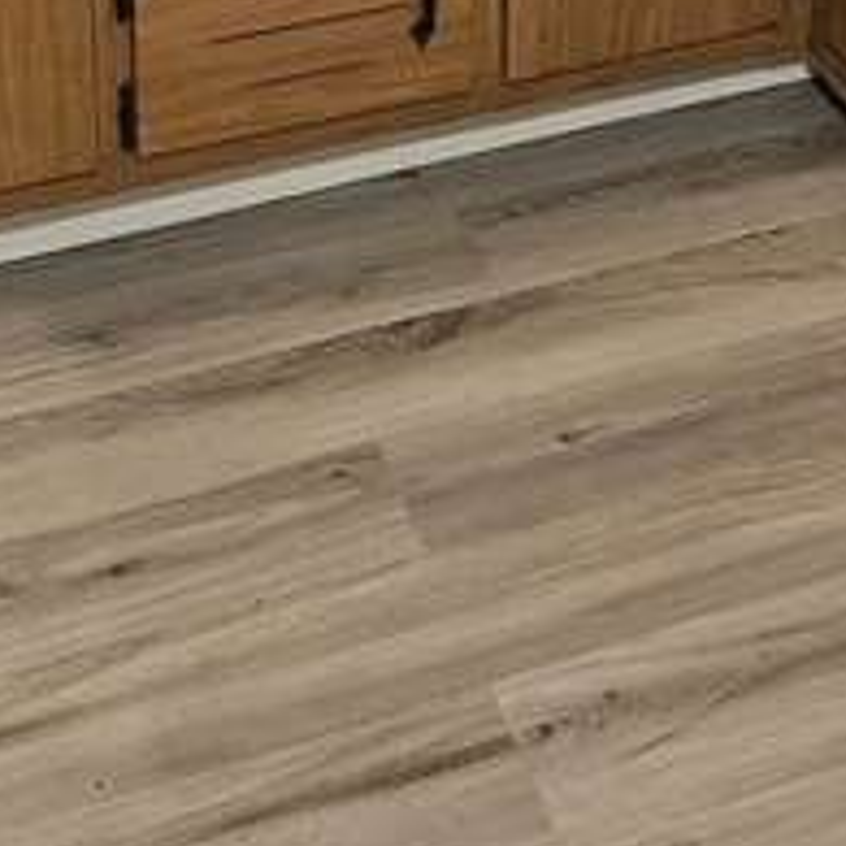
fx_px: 2212
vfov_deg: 18.9
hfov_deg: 21.6
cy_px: -443
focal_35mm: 80
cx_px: 534
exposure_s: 1/120
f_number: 1.7
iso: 800
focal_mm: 6.3
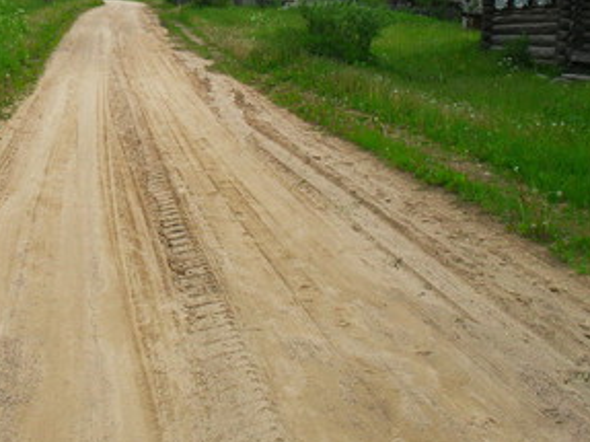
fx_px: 1039
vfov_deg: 23.6
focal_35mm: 61
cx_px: 130
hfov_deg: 31.0
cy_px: 83
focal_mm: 6.3
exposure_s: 1/180
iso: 100
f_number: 8.4
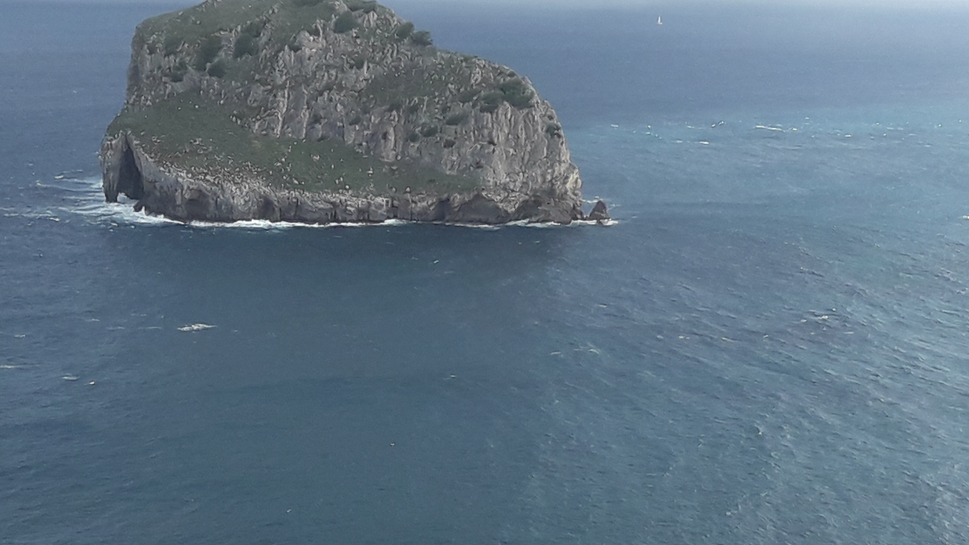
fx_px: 1182
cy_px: 82
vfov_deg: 25.4
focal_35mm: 46
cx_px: 469
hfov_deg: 44.6
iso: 40
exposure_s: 1/773
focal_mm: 3.7
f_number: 1.9
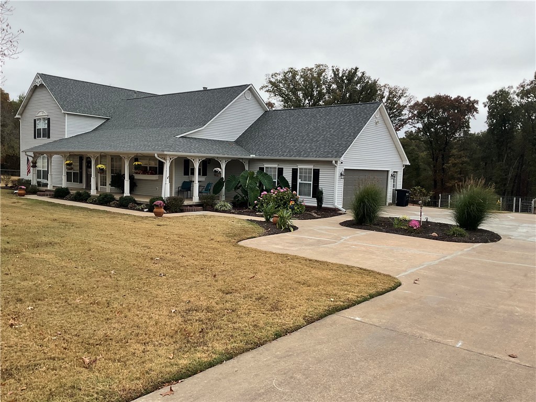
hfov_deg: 61.7
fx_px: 449
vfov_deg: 48.2
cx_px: 268
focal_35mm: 29
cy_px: 201
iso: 16
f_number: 1.8
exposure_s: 1/372
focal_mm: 3
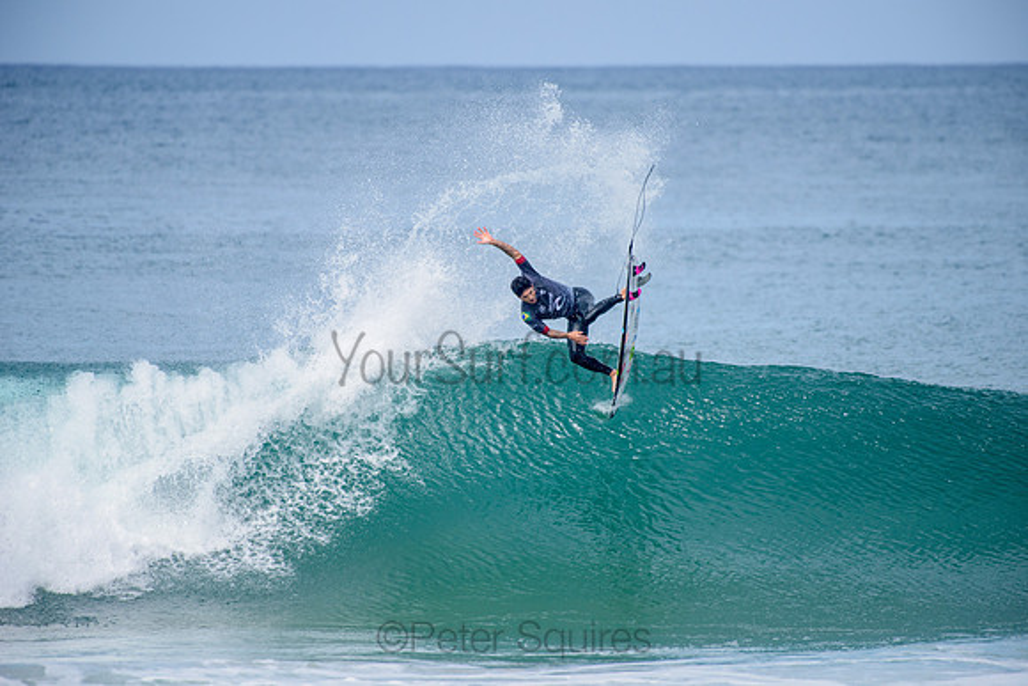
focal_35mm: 500
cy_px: 343
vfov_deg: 2.8
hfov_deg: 4.1
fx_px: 14280
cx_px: 514
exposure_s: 1/2000
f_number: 5.6
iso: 250
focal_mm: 500
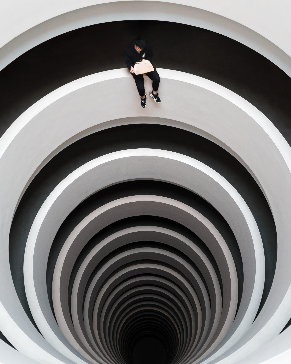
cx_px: 144
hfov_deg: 39.2
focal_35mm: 38
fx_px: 409
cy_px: 165
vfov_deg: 47.9
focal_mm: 33
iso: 640
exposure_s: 1/60
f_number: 10
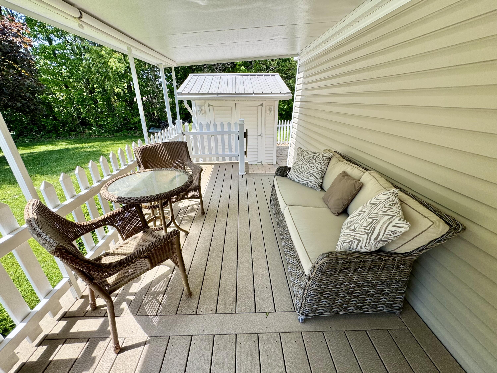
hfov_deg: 102.1
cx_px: 248
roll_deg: -0.8
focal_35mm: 14
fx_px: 201
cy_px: 186
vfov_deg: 85.7
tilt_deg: -24.2
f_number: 2.2
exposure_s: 1/388
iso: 40
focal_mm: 2.22
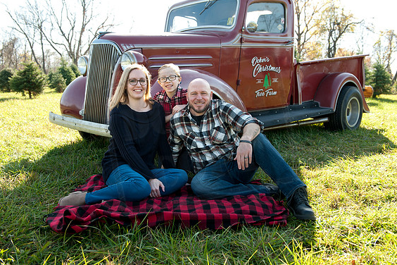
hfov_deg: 53.1
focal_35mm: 36
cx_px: 199
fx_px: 397
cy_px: 135
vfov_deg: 36.9
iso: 100
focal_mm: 35
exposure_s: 1/125
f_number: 5.6
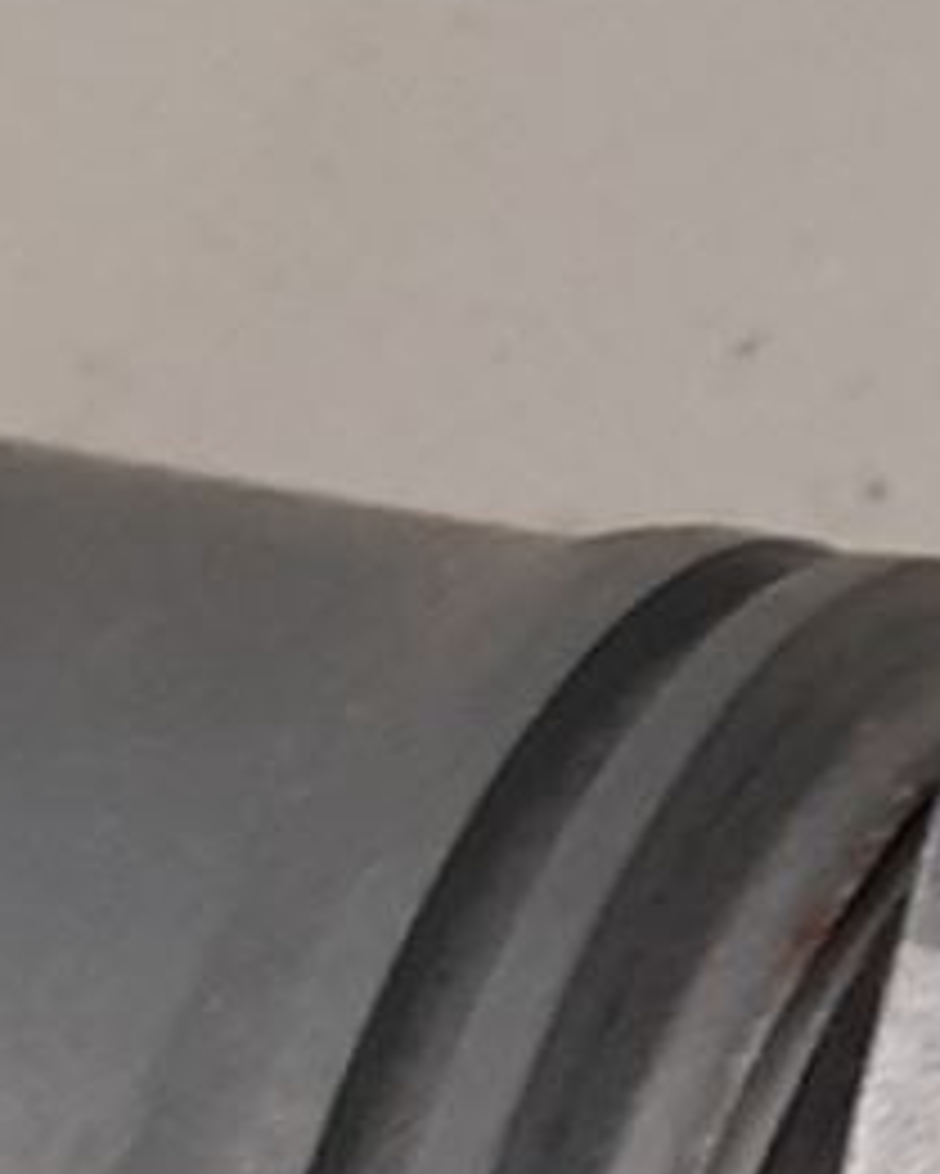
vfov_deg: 9.4
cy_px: 1876
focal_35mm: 199
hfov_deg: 7.5
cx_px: 1786
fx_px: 6916
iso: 100
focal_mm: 3.93
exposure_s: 1/50
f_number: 1.7
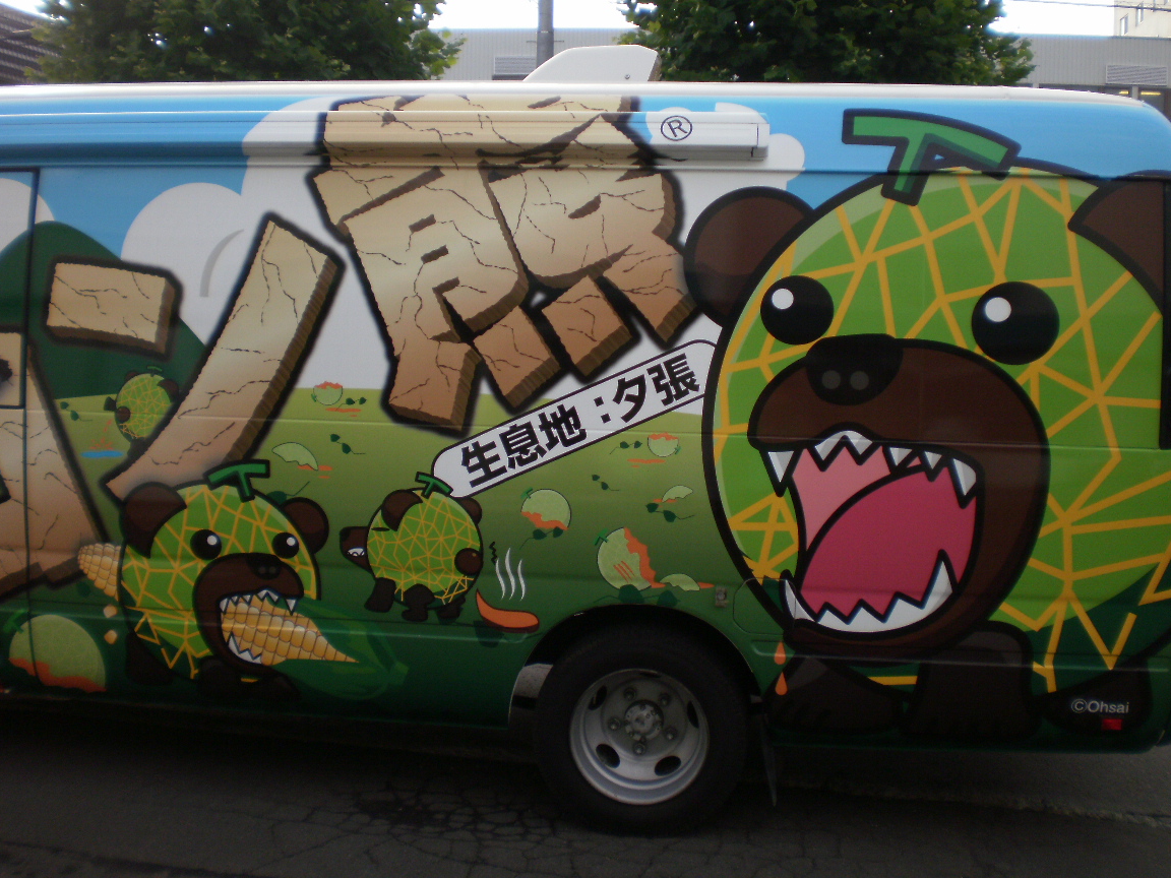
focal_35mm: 40
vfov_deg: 35.9
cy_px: 406
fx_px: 1353
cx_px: 619
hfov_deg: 46.8
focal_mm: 6.3
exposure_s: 1/400
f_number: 3.1
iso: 100
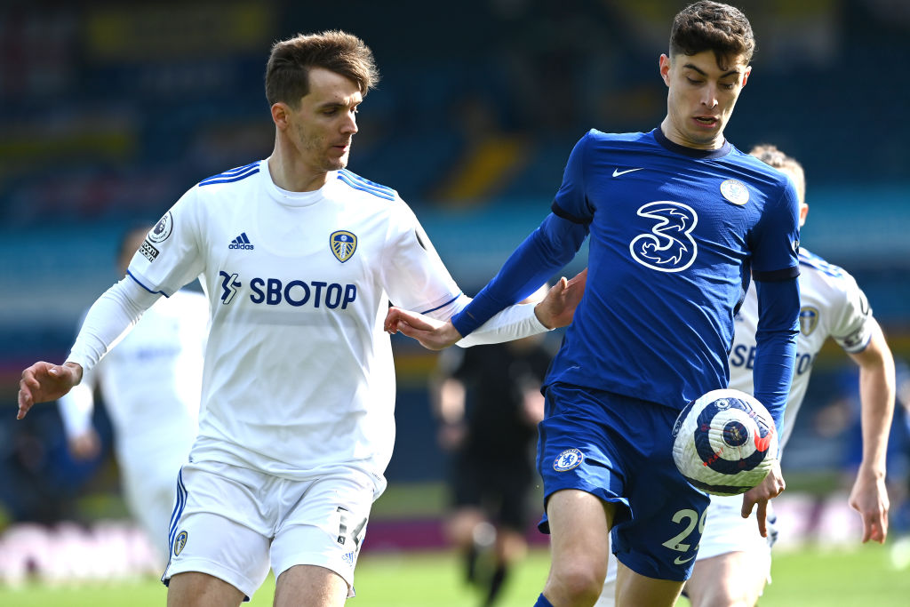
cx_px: 455
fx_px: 10112
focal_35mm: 400
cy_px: 304
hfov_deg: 5.2
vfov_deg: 3.4
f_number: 4.5
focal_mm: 400
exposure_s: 1/2500
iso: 800
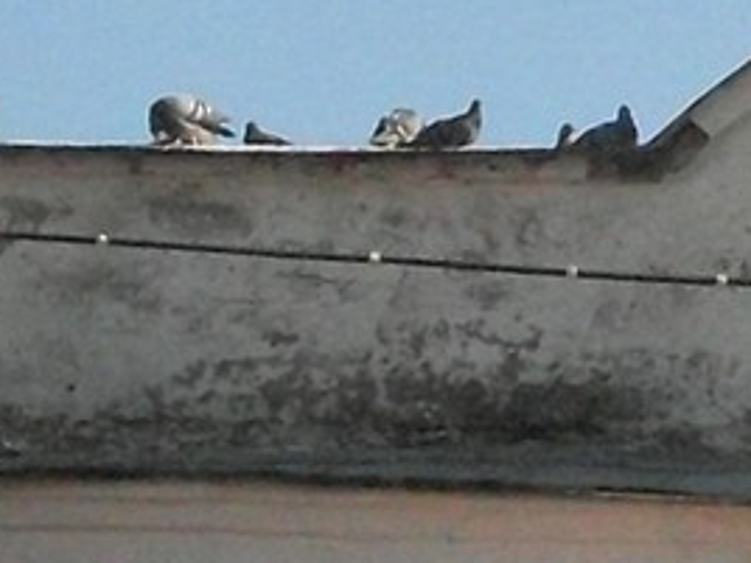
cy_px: 178
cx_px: 1204
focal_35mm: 380
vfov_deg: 3.9
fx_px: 8244
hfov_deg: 5.2
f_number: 10.8
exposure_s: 1/750
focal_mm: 11.7
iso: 400
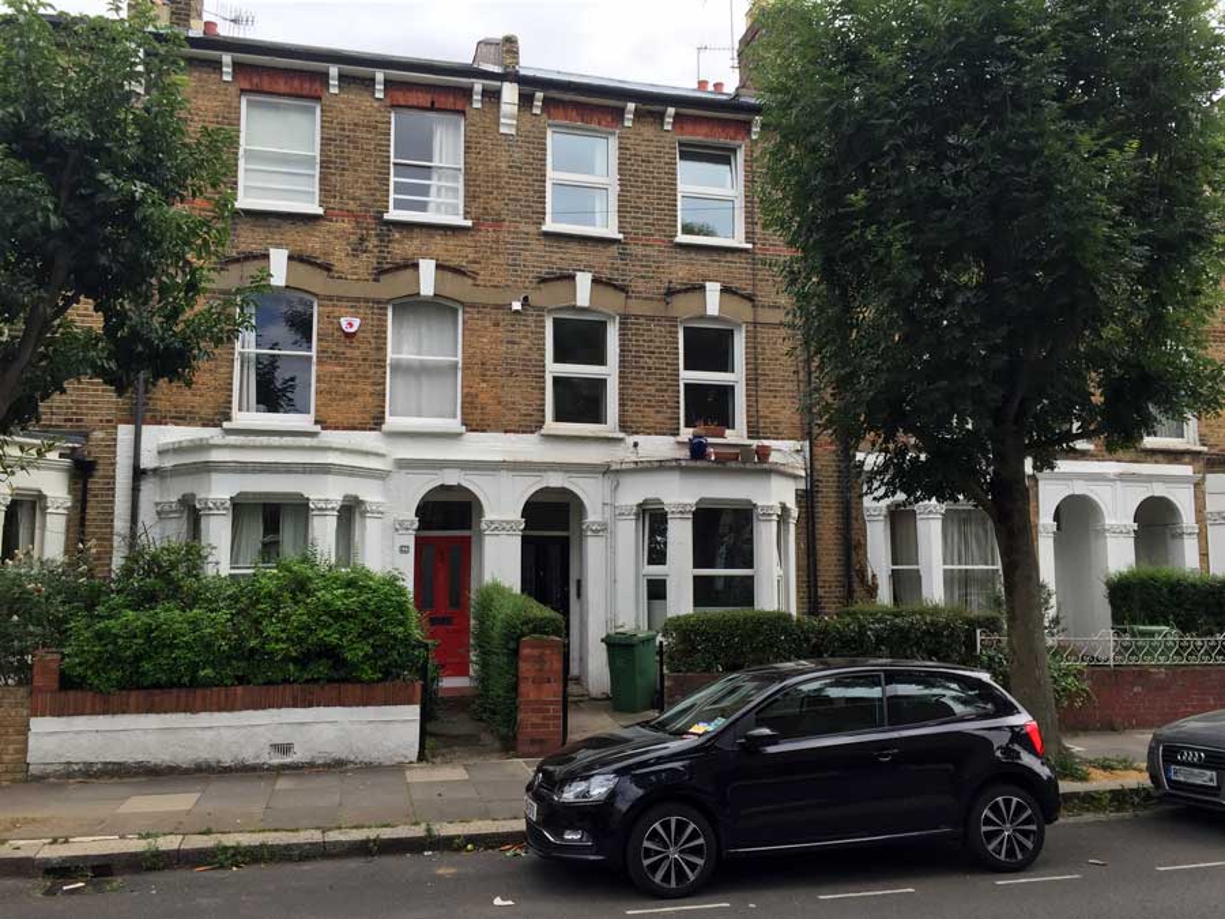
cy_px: 460
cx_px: 612
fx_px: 1026
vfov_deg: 48.2
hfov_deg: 61.7
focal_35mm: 29
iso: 32
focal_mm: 4.15
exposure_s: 1/746
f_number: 2.2
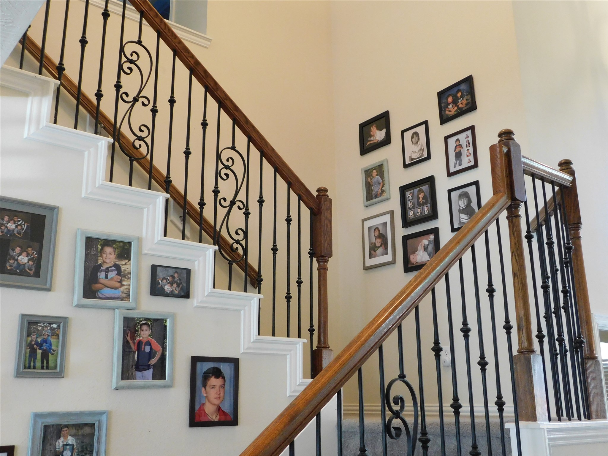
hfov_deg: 51.4
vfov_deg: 39.7
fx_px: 632
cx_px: 304
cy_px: 228
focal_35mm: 36
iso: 400
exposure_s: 1/15
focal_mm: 6.3
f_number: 3.5
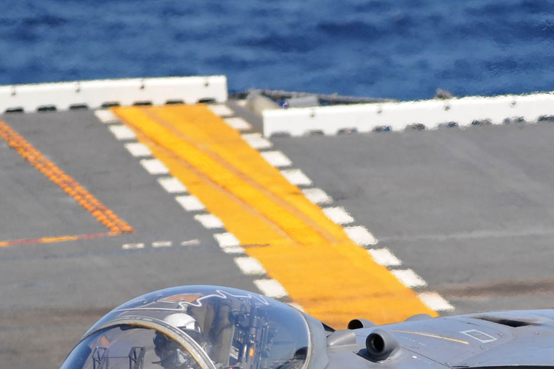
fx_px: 15036
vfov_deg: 1.4
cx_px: 649
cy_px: 592
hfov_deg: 2.1
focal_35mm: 977
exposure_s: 1/2500
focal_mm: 190
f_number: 3.2
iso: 200
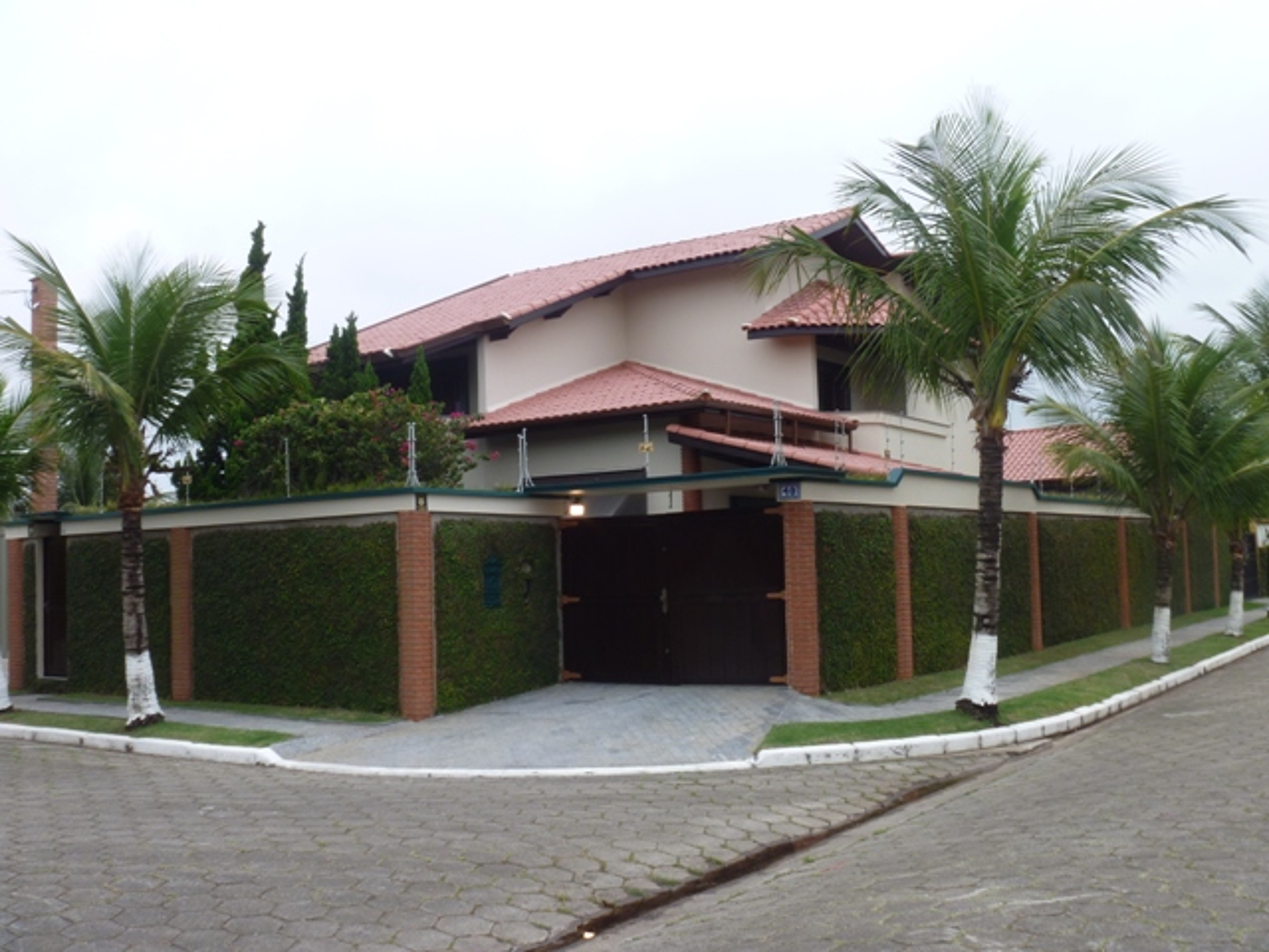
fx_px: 1283
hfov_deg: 52.6
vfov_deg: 40.7
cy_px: 476
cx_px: 634
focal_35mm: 35
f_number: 5.6
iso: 80
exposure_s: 1/250
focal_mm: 6.3
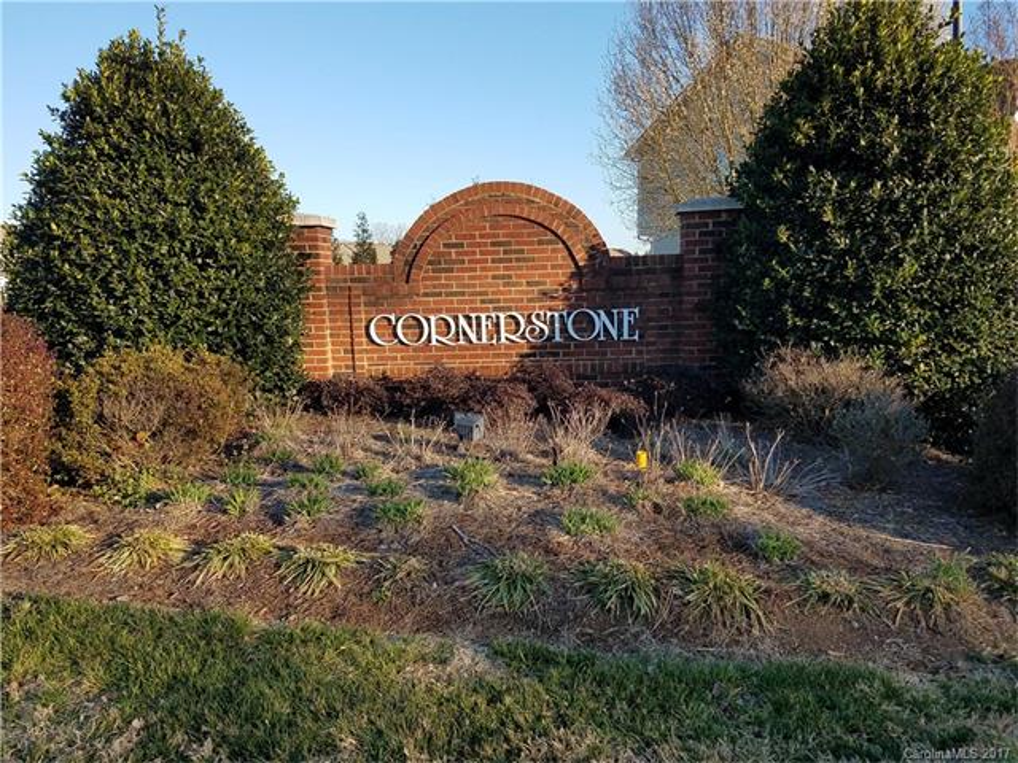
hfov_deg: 67.3
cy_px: 382
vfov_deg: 53.1
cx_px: 509
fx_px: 765
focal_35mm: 26
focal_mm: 4.2
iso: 40
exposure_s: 1/894
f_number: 1.7
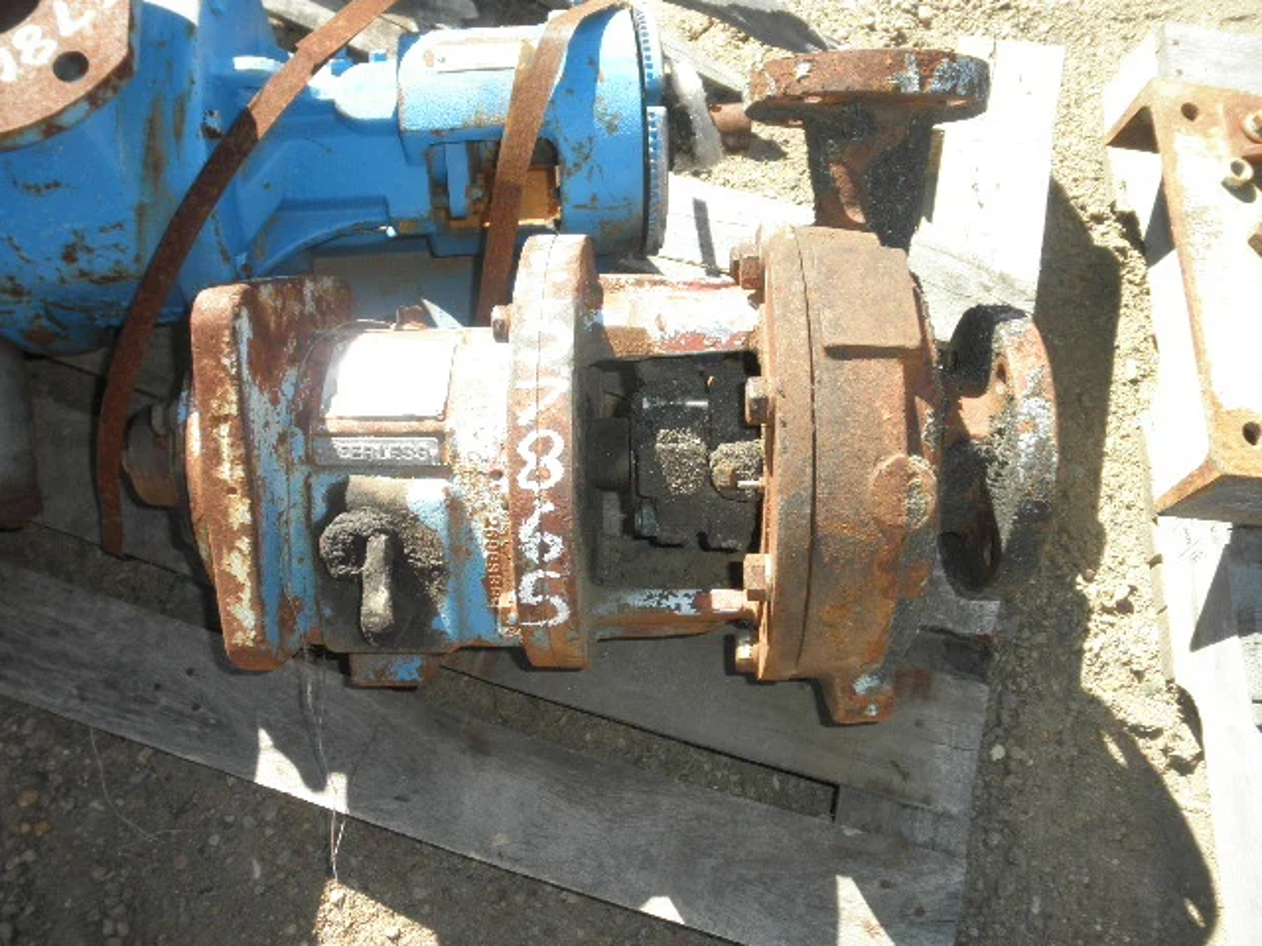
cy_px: 473
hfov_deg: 63.4
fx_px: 1021
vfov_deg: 49.7
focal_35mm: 28
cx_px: 631
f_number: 3
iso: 64
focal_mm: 5
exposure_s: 1/250
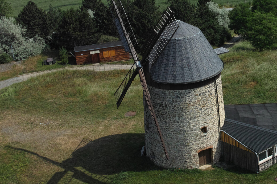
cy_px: 52
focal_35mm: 61
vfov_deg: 22.1
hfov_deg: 32.5
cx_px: 194
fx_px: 469
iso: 100
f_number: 4
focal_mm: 19
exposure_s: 1/1000
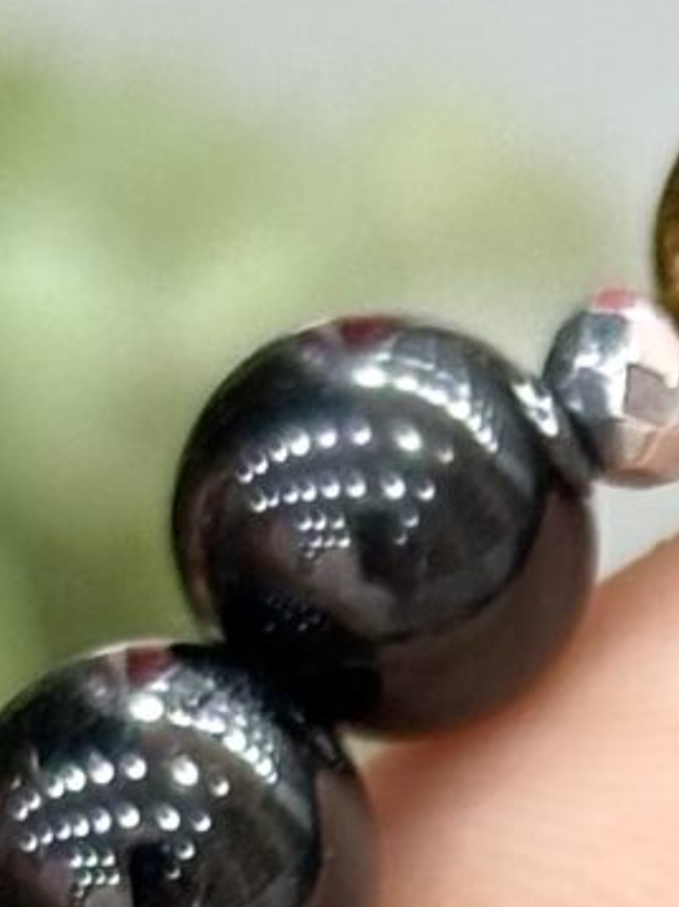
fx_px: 9741
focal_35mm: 372
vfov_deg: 5.2
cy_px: 1908
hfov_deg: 3.9
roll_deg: +5.5
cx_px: 1548
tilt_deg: -43.9
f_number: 1.6
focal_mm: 5.96
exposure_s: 1/50
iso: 125
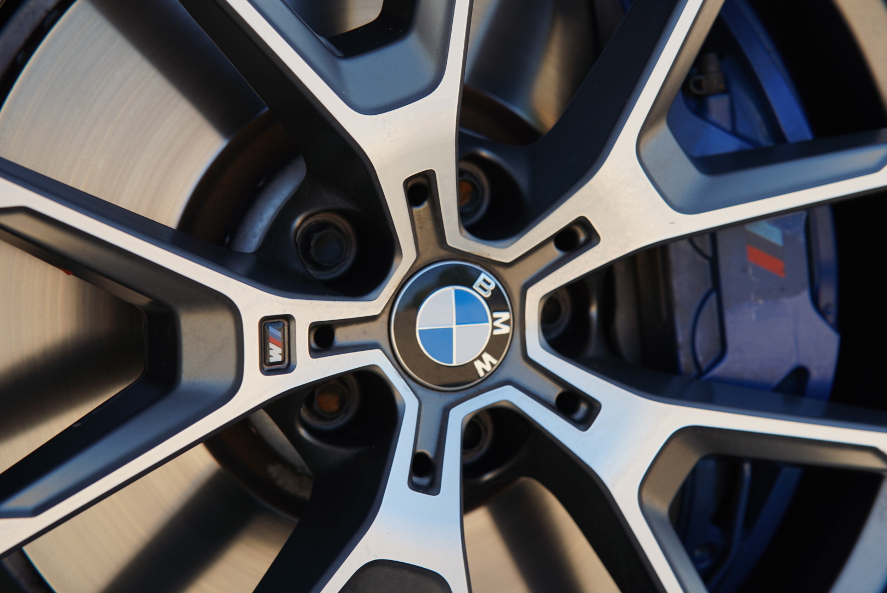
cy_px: 296
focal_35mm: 85
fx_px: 2096
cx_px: 444
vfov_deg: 16.1
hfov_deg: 23.9
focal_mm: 85
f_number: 4.5
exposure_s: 1/200
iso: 100
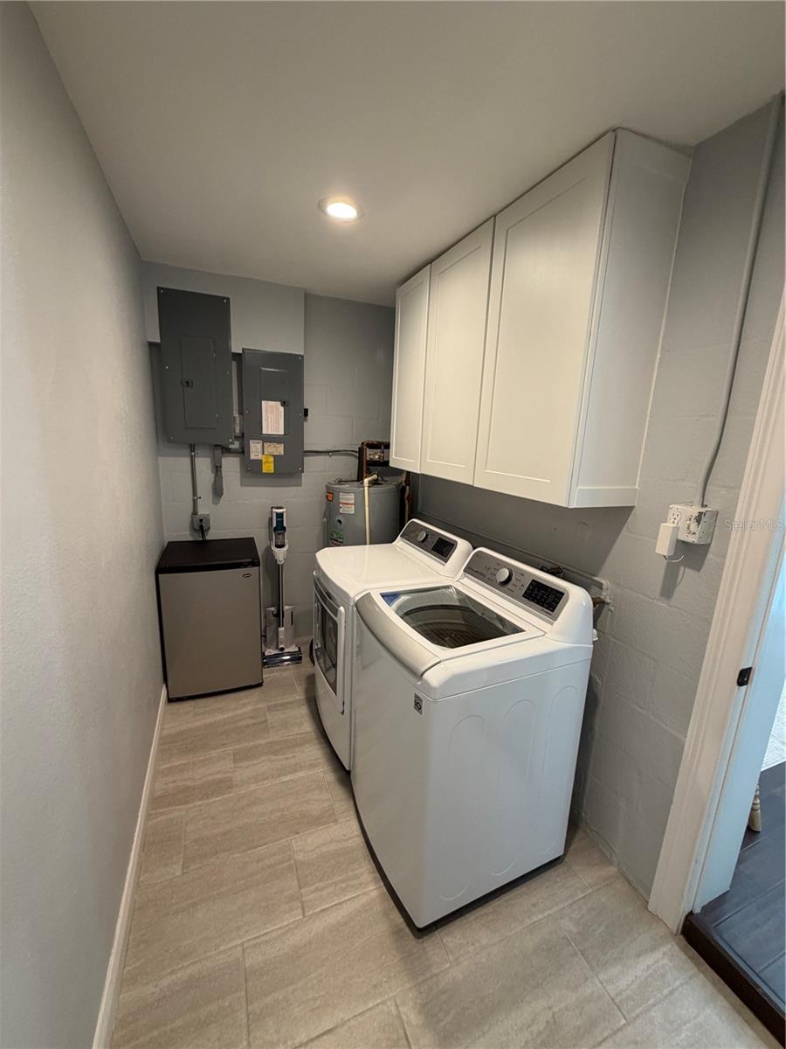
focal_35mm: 14
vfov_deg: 102.1
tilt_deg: -12.6
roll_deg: -2.1
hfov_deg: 85.7
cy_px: 524
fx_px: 424
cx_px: 393
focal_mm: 2.22
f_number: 2.2
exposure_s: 1/60
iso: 200
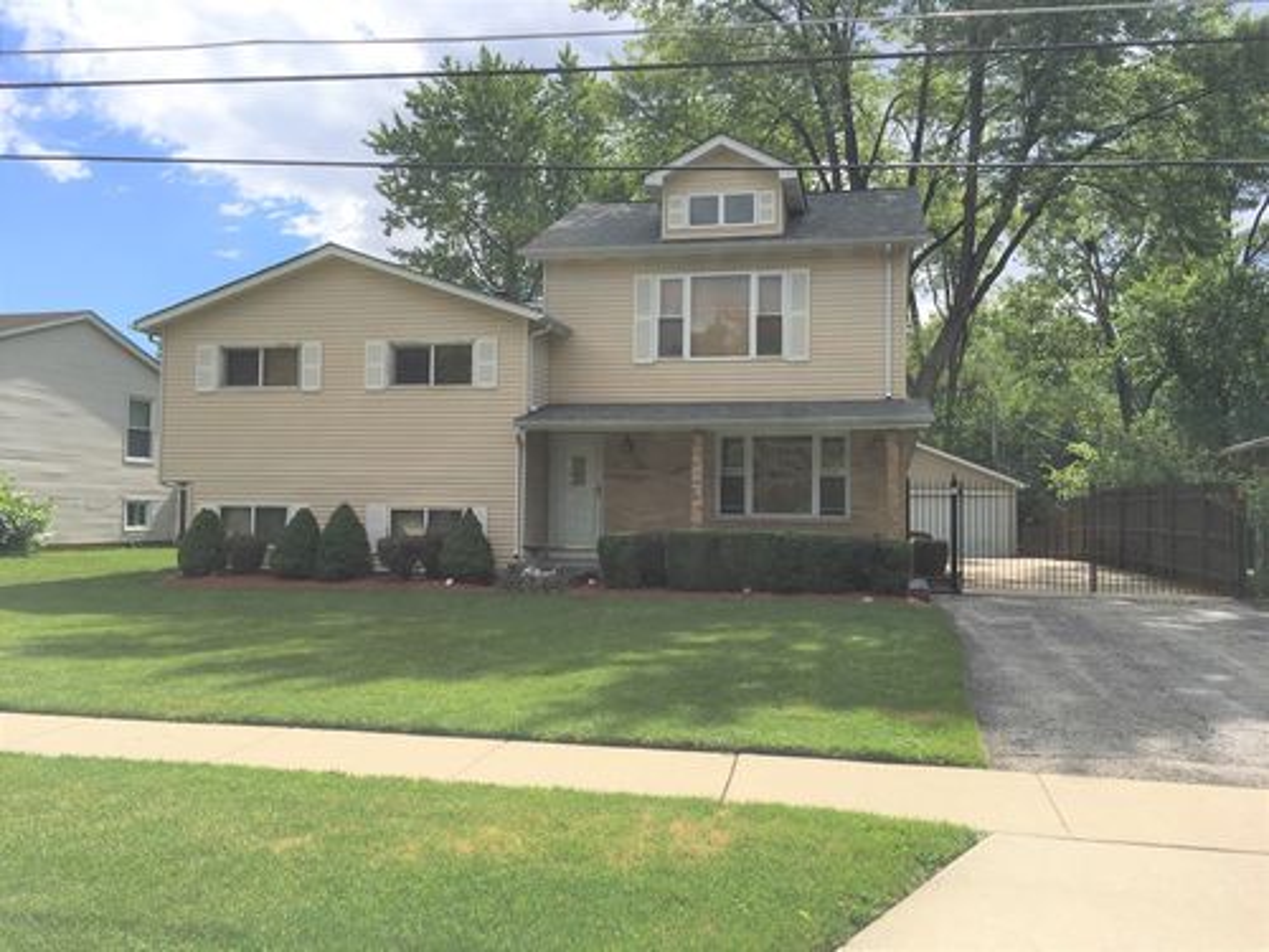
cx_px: 634
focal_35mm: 29
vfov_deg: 48.2
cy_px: 476
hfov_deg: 61.7
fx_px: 1063
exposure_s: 1/1748
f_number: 2.2
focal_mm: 4.15
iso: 25
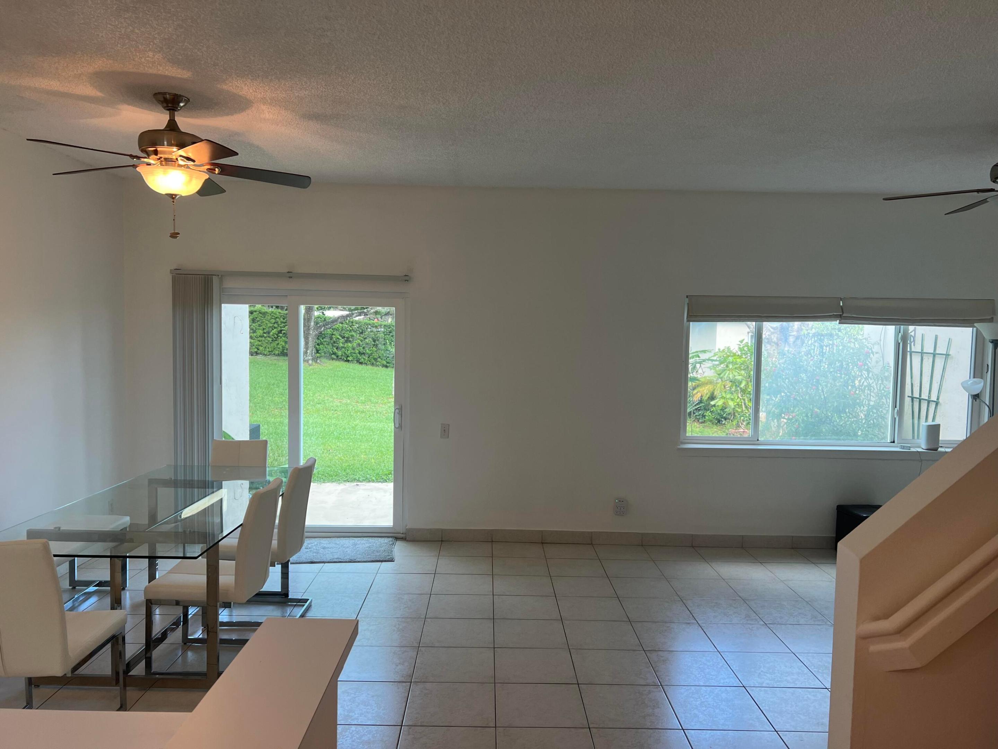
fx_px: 750
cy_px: 374
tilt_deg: -4.5
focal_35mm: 26
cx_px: 499
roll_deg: -2.0
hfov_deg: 67.3
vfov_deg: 53.1
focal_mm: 5.7
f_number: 1.5
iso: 50
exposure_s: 1/120
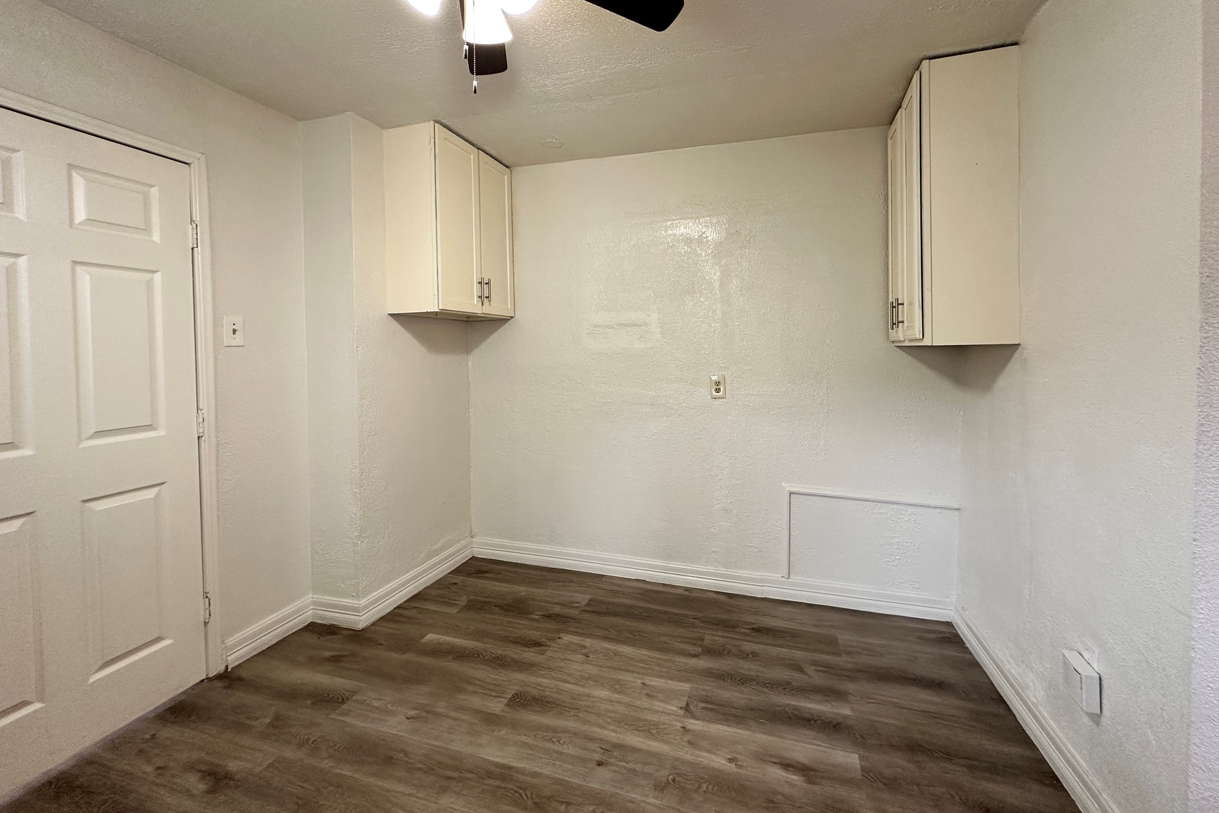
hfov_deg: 100.4
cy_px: 359
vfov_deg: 77.0
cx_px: 627
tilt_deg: -1.6
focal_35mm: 15
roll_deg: +0.2
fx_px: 508
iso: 200
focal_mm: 2.22
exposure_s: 1/60
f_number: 2.2
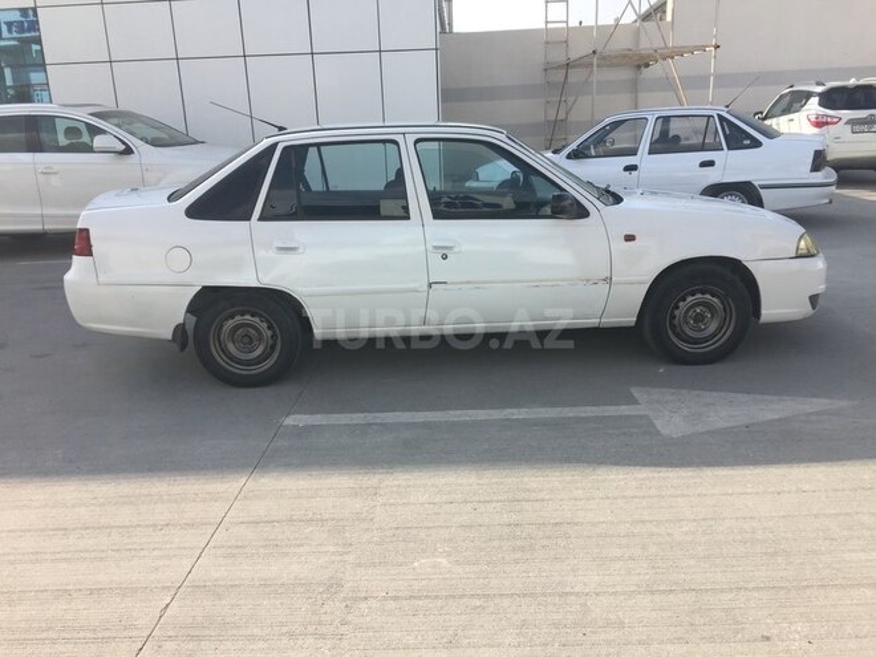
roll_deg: +1.6
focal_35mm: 29
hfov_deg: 61.7
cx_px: 438
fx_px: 734
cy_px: 328
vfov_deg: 48.2
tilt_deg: -15.2
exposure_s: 1/1236
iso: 32
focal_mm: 4.15
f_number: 2.2
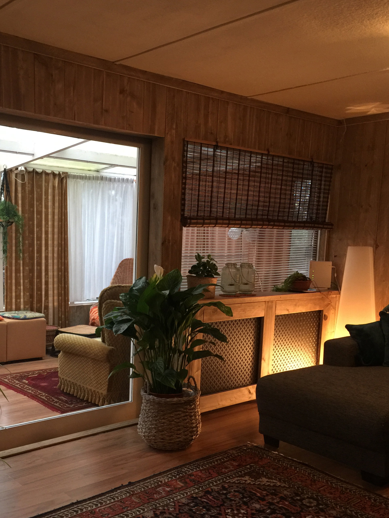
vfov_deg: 49.8
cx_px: 154
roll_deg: -1.3
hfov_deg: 38.5
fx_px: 554
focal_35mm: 37
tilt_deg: -6.3
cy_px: 310
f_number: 2.2
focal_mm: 4.15
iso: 100
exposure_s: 1/10
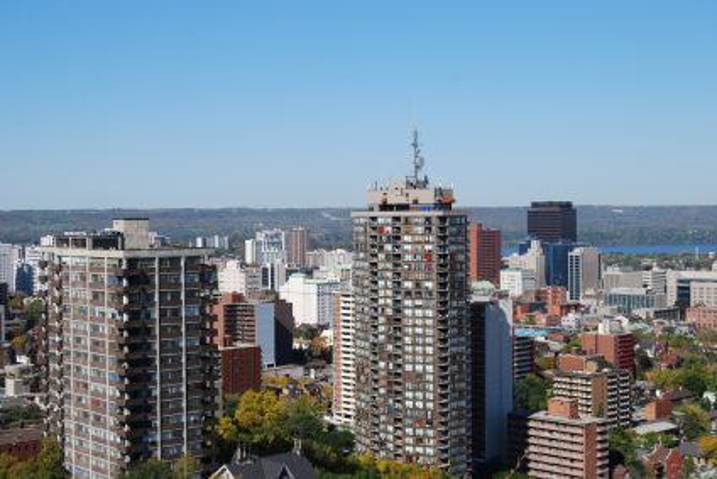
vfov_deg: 23.8
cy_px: 240
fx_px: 1136
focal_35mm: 57
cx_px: 358
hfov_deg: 35.0
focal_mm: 38
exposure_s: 1/250
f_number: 8
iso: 100
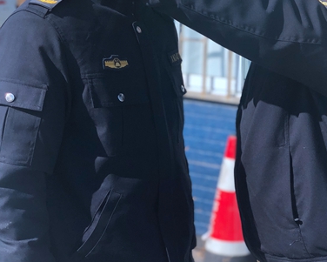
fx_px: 871
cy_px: 31
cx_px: 213
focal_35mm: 90
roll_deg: -1.6
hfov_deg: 21.2
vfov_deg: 16.9
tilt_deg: -3.4
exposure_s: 1/716
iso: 16
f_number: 2.4
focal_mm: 6
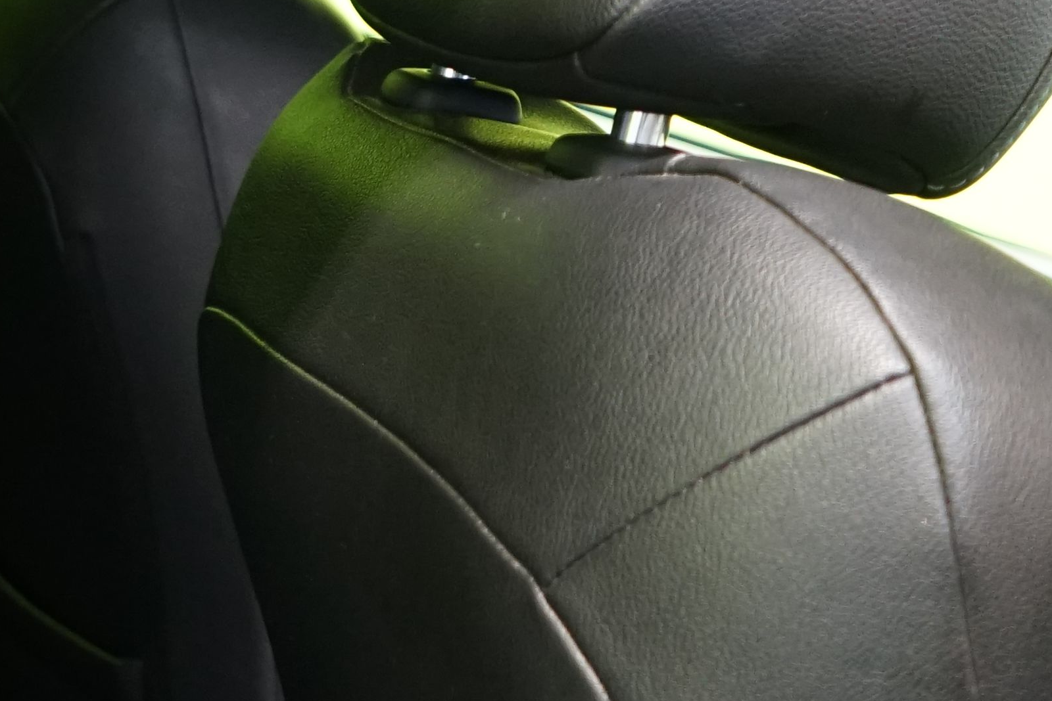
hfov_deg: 17.1
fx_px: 3068
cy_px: 415
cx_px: -634
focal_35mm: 105
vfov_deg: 13.0
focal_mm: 28
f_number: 3.5
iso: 1600
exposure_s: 1/30
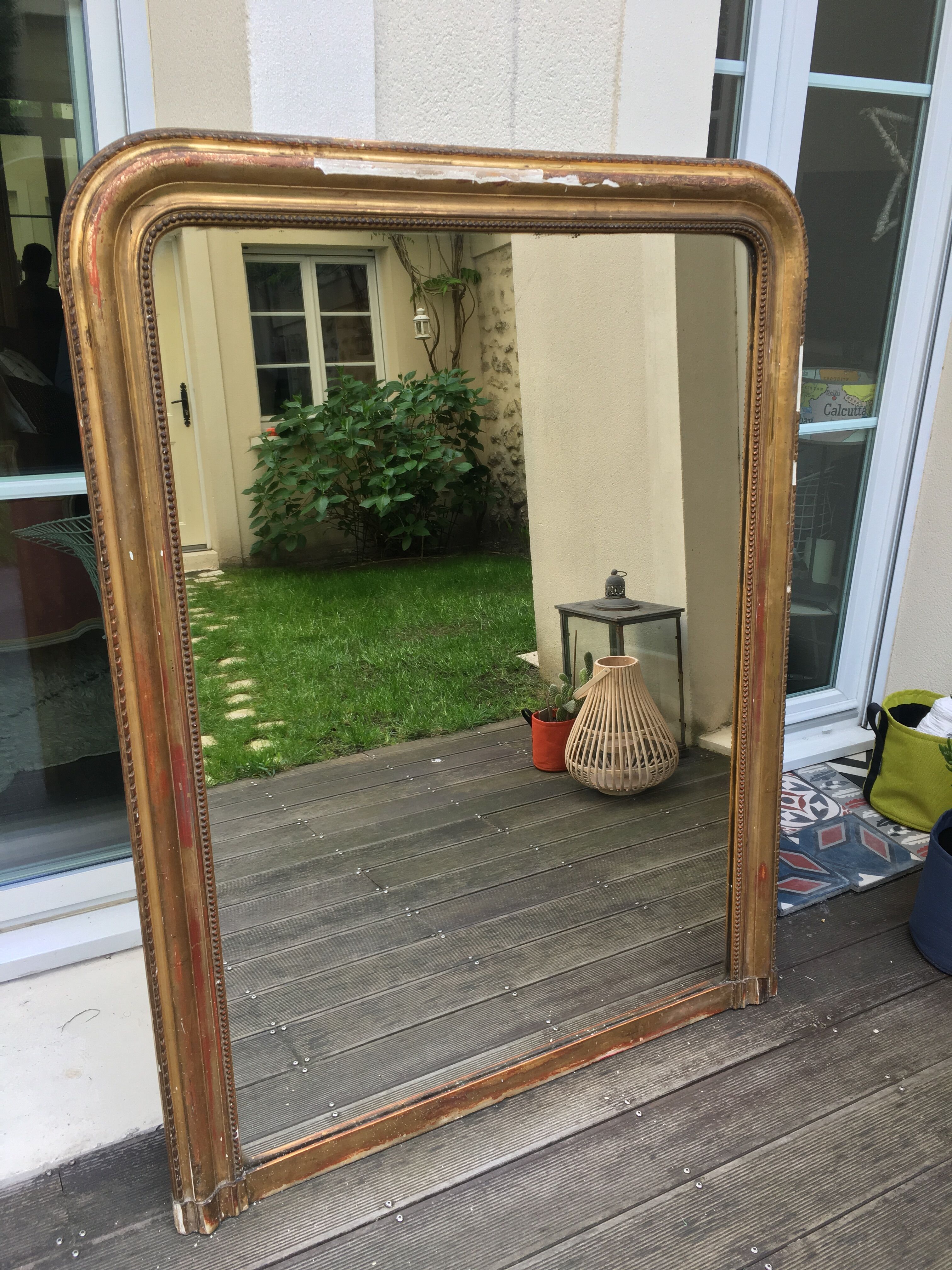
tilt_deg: -20.9
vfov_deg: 61.7
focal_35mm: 29
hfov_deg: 48.2
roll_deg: -2.3
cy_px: 635
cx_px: 476
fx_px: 1063
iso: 32
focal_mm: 4.15
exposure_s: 1/100
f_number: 2.2
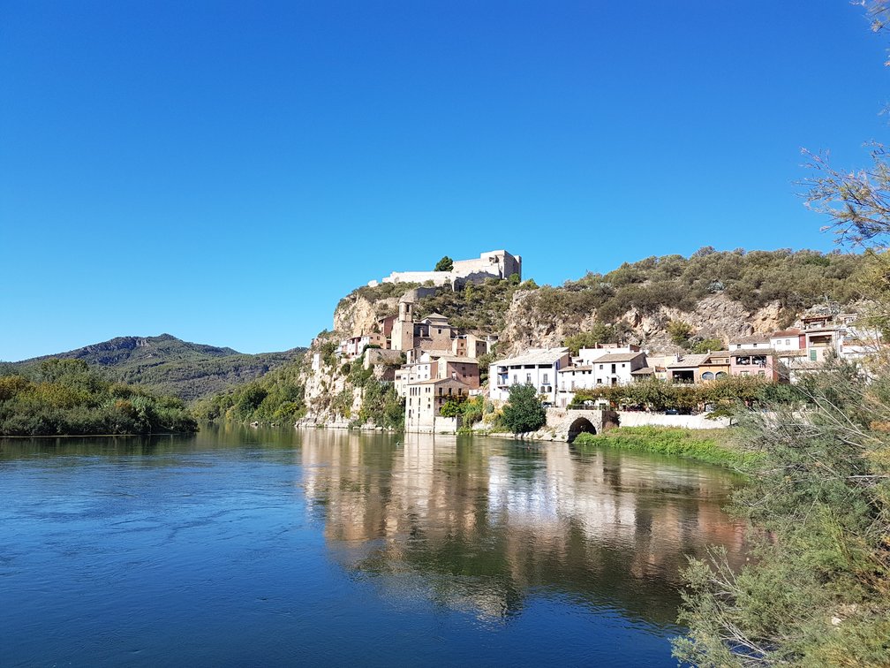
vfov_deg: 53.1
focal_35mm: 26
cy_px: 334
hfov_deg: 67.3
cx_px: 445
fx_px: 668
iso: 40
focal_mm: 4.2
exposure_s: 1/1624
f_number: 1.7
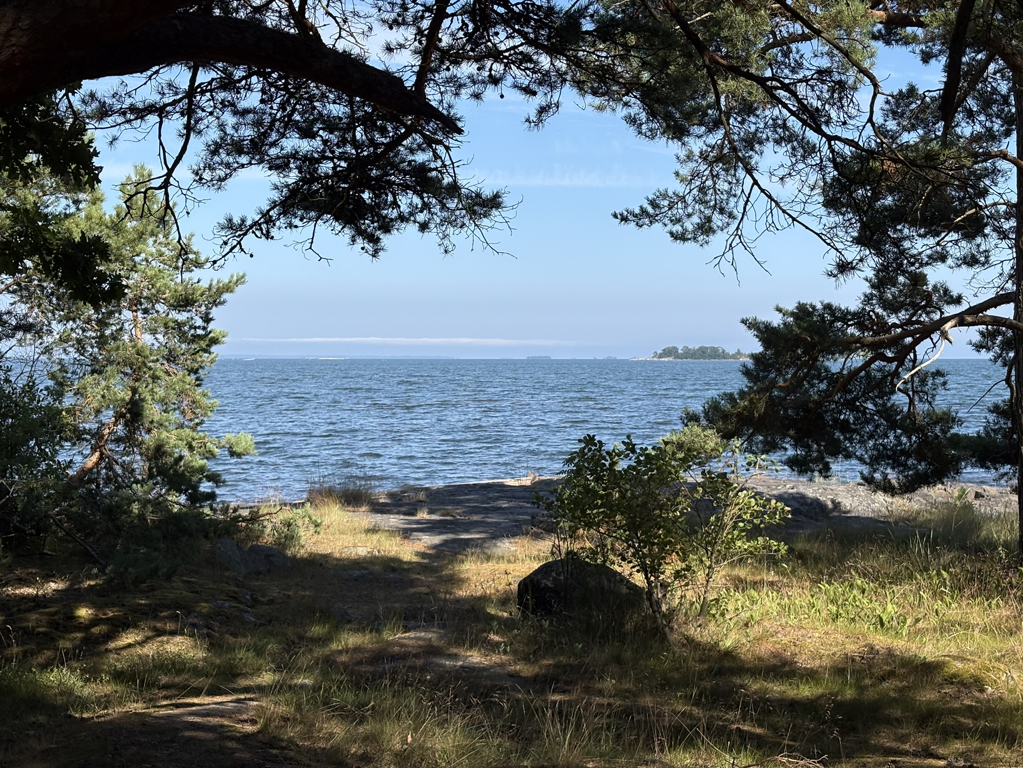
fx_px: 1566
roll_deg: +0.6
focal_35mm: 53
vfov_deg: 27.5
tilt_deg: -0.2
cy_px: 383
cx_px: 515
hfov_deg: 36.2
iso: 50
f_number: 1.6
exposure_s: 1/4065
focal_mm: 5.96
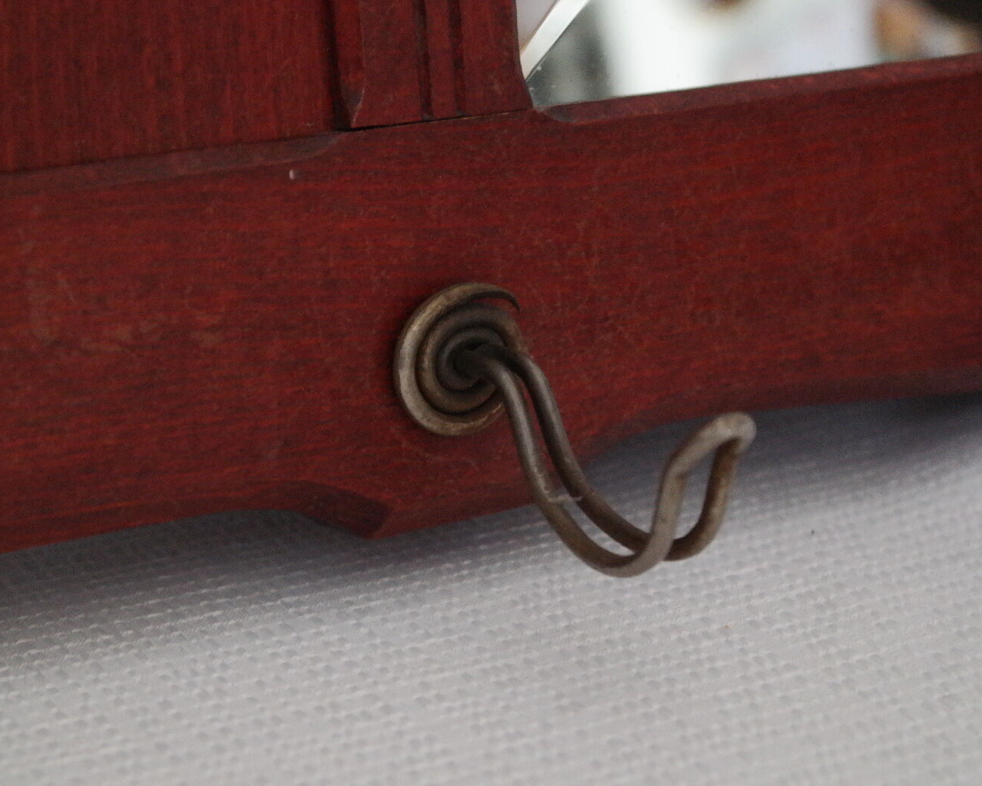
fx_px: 2790
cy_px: 404
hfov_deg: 19.9
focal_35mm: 96
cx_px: 381
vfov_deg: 16.0
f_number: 5.6
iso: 3200
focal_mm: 50
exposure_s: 1/30
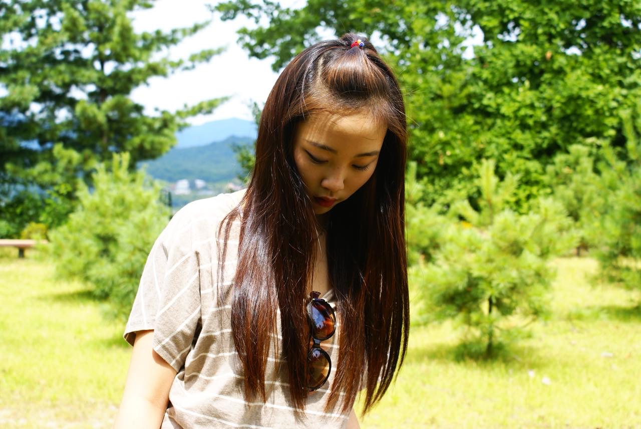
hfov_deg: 33.4
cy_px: 214
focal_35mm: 60
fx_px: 1069
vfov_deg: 22.7
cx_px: 320
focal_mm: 40
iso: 100
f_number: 5.6
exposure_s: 1/160
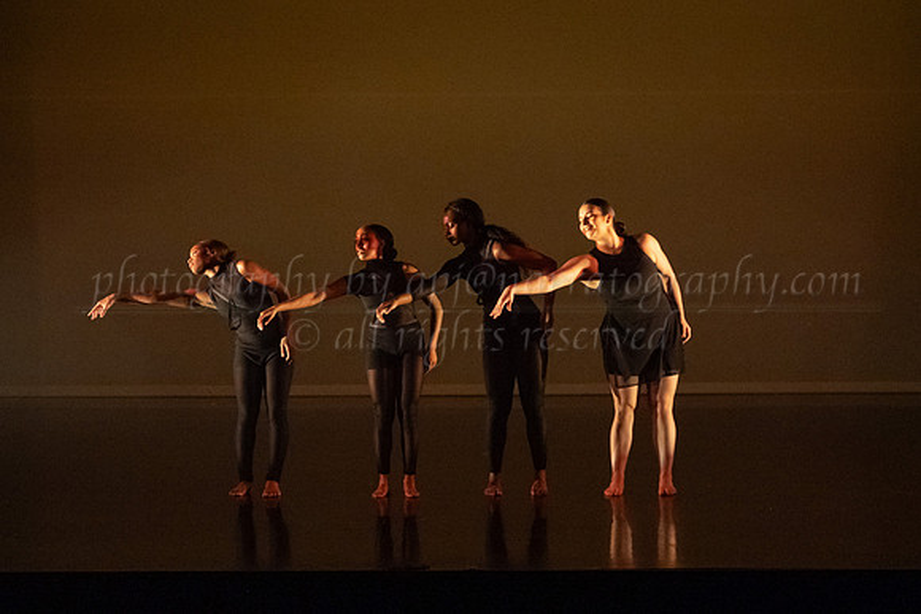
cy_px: 341
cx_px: 495
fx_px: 2446
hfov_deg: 21.3
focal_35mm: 96
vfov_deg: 14.3
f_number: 3.2
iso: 4000
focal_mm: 69
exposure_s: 1/320
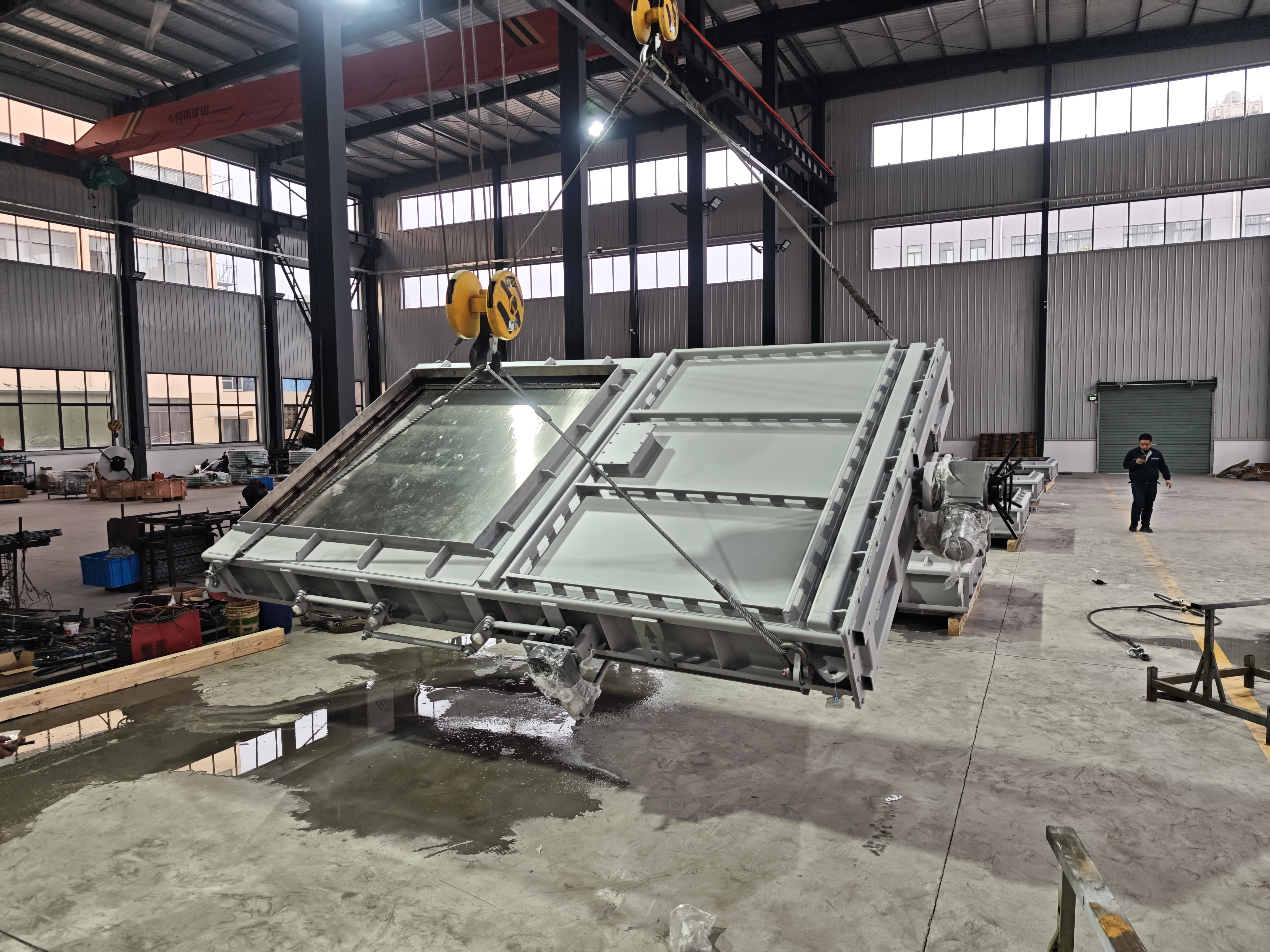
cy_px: 476
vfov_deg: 58.9
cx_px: 635
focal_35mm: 23
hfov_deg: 73.9
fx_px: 844
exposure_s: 1/100
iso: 64
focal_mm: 6.55
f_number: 1.62
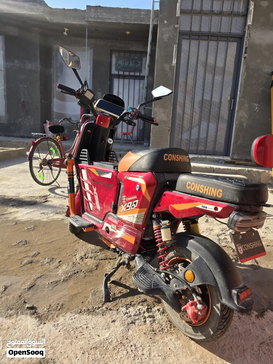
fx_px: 242
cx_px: 136
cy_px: 182
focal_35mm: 23
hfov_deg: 58.9
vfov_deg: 73.9
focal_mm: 6.3
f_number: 1.7
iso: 12
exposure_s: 1/353
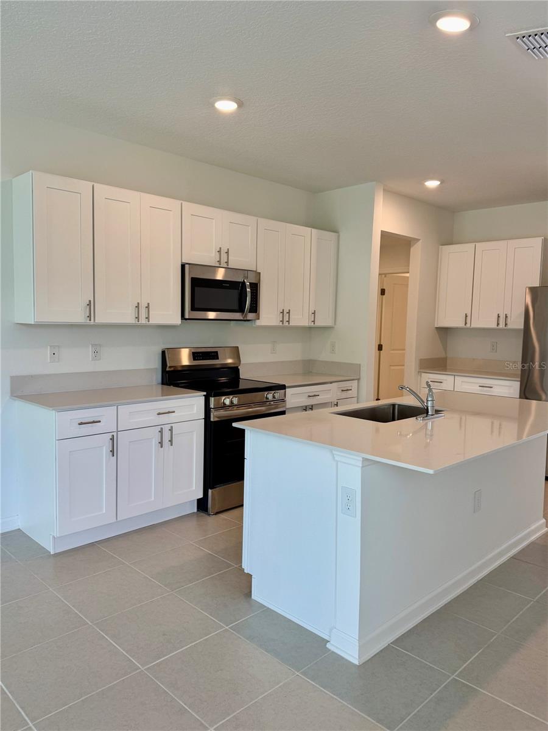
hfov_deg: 56.8
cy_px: 366
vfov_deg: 71.6
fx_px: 507
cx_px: 274
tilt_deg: -4.5
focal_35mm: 24
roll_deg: -0.4
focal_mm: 6.76
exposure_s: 1/134
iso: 64
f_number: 1.78
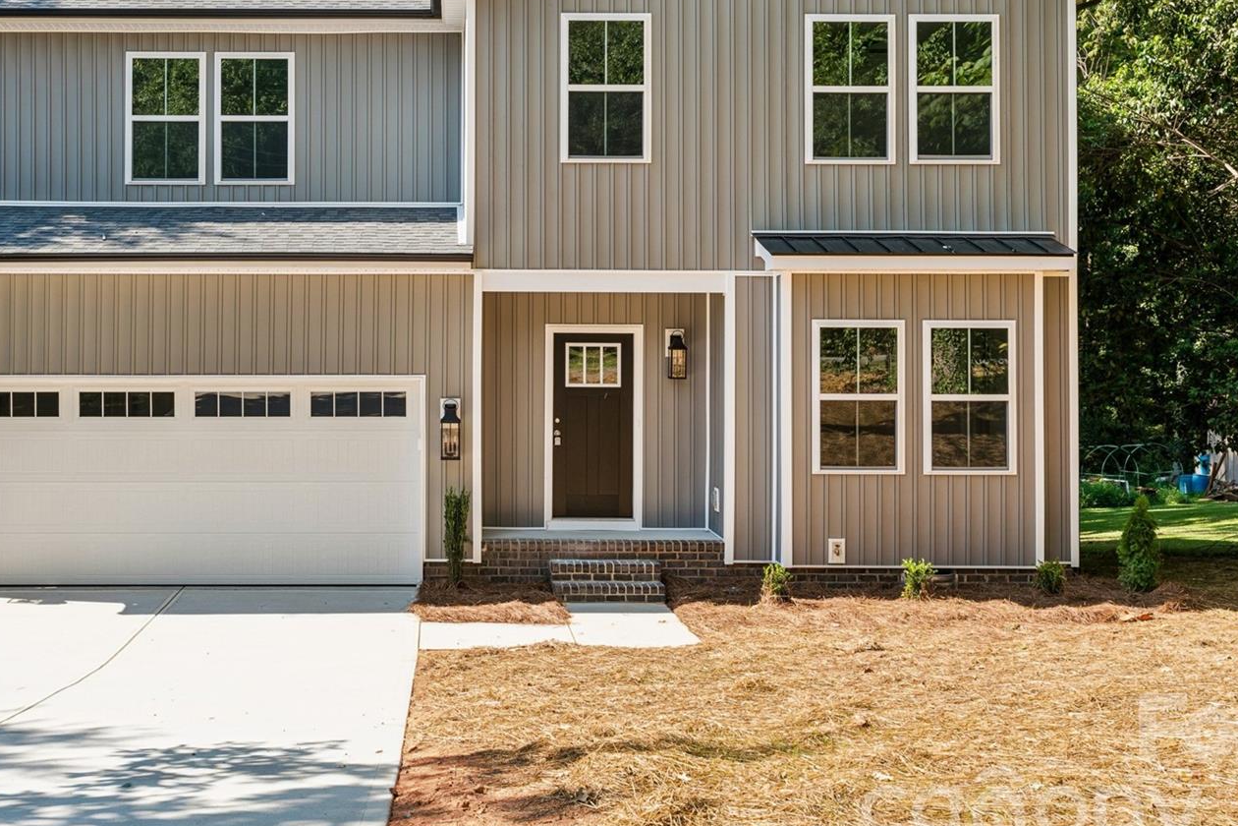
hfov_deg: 49.0
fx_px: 1341
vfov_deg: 33.6
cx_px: 446
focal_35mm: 39
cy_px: 215
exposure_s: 1/30
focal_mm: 24
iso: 200
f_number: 13
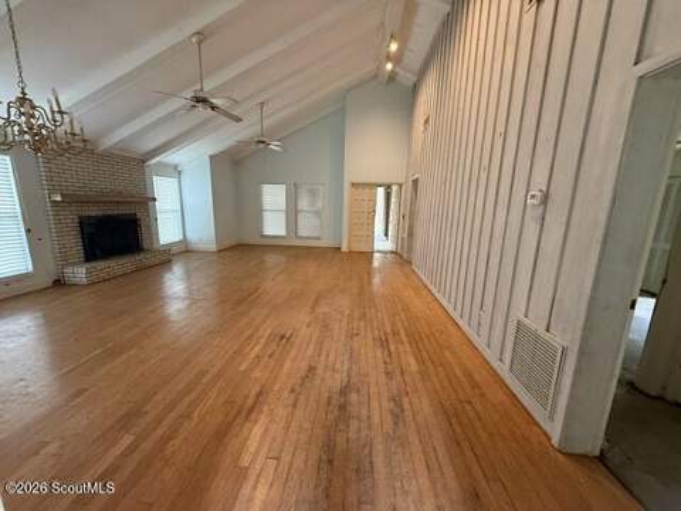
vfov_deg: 85.7
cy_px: 256
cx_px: 340
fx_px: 275
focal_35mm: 14
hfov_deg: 102.1
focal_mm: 2.22
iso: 400
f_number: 2.2
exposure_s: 1/60
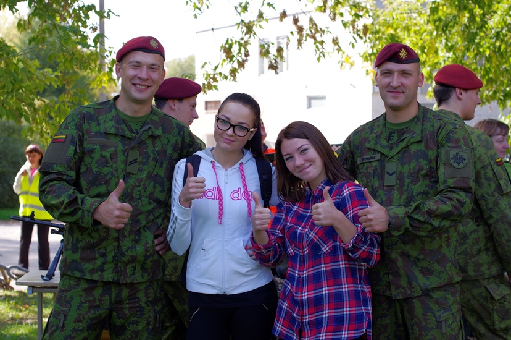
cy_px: 170
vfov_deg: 18.1
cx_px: 256
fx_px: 1063
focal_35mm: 75
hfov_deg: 27.0
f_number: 4
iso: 200
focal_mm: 50
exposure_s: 1/320
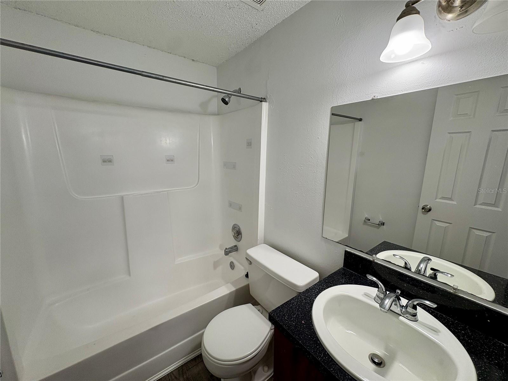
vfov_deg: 85.7
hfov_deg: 102.1
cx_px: 254
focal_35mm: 14
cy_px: 190
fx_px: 205
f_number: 2.2
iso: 100
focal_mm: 2.22
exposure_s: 1/60
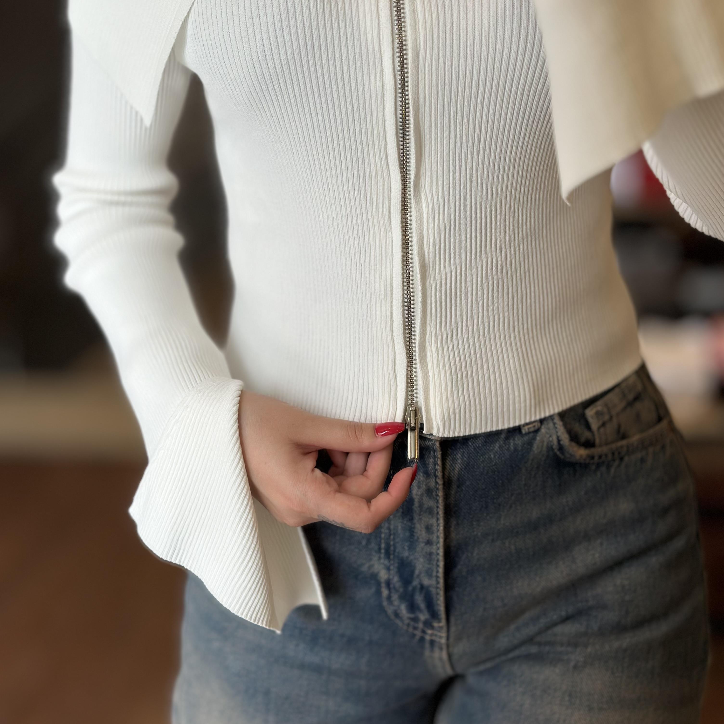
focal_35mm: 57
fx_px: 1349
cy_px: 258
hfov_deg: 30.0
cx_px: 364
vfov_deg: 29.9
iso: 80
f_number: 1.78
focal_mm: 6.86
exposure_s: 1/452
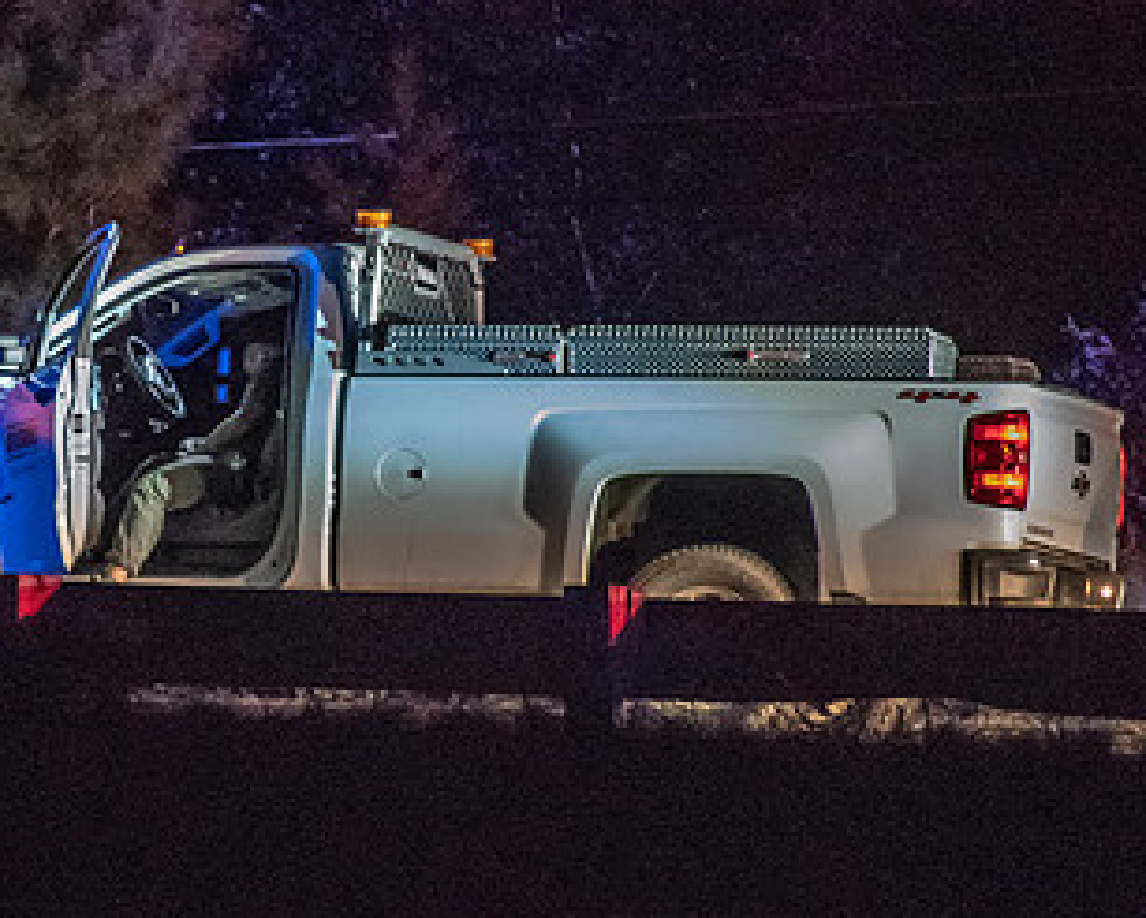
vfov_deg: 3.1
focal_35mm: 495
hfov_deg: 3.9
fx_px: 16800
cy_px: 442
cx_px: 318
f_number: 5.6
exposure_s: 1/80
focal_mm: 185
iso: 16000
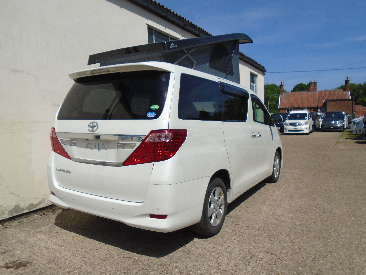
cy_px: 138
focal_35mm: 26
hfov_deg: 67.3
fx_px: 275
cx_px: 183
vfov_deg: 53.1
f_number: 8
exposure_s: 1/400
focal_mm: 4.6
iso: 100
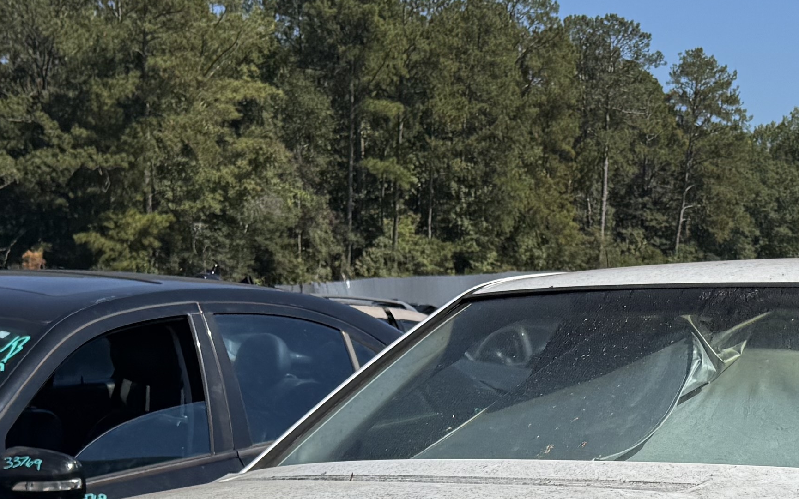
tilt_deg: -12.7
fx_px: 1829
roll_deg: +0.8
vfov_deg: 14.4
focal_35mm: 84
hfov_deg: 24.4
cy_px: 776
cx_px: 574
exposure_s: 1/6711
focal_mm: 6.76
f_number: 1.78
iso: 80
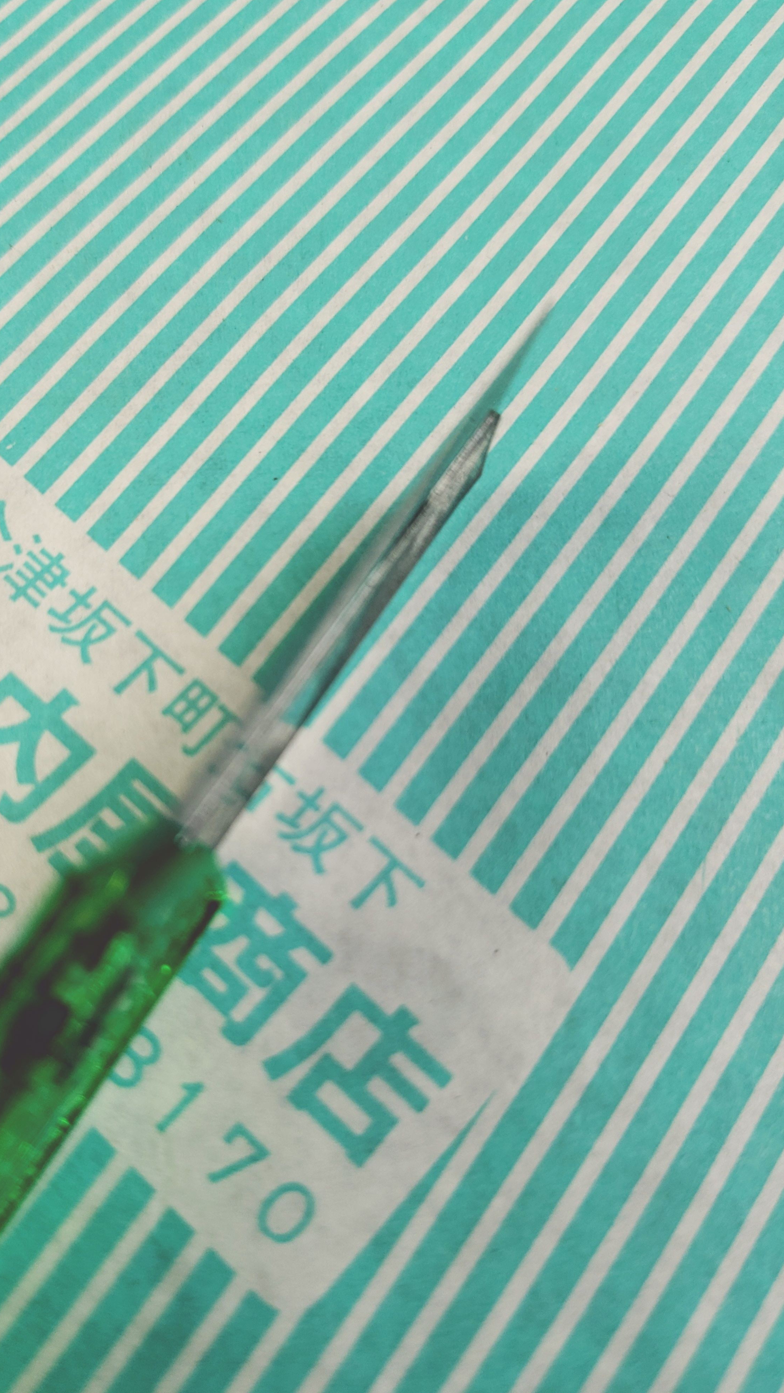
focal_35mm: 30
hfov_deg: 38.7
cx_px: 294
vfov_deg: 64.3
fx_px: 1109
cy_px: 687
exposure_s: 1/99.9
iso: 76
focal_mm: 4.38
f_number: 1.73
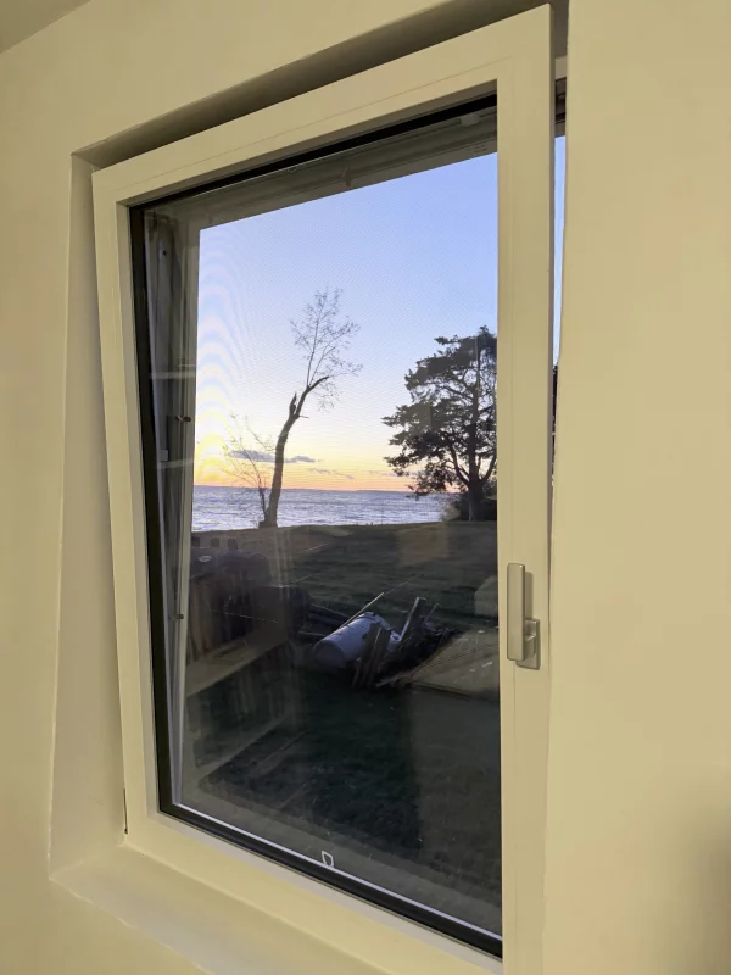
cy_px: 488
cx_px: 366
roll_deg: -1.1
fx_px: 676
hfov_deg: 56.8
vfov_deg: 71.6
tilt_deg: +0.3
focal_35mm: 24
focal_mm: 6.76
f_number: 1.78
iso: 500
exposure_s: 1/60
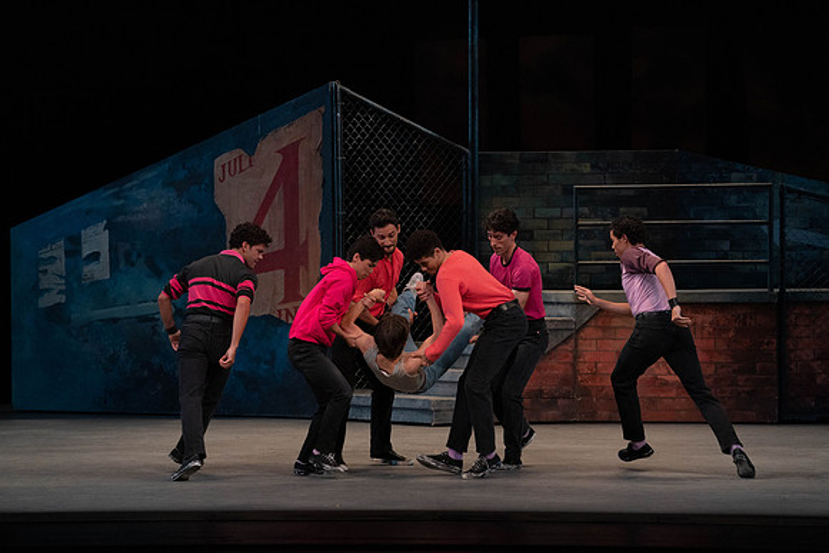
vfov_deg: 8.0
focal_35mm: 171
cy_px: 276
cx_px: 414
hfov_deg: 12.0
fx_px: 3938
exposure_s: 1/400
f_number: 4.5
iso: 3200
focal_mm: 171
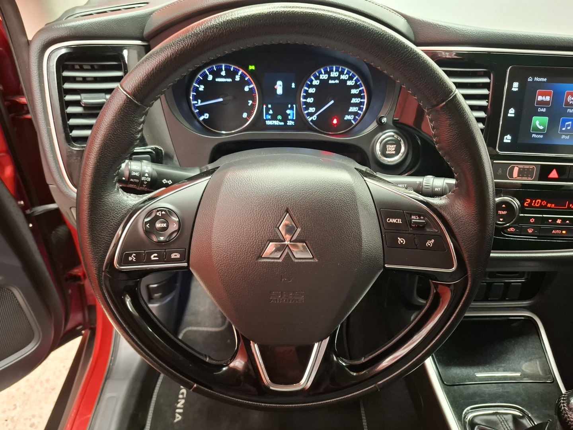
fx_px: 381
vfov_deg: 58.9
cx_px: 286
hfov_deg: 73.9
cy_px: 215
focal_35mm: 23
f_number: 1.8
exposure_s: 1/25
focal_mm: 5.54
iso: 640
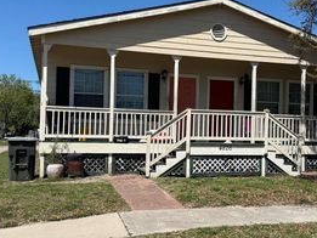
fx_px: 421
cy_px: 116
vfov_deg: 31.5
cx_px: 196
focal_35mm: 46
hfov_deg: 41.0
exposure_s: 1/6173
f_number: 1.78
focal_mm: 6.76
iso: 80
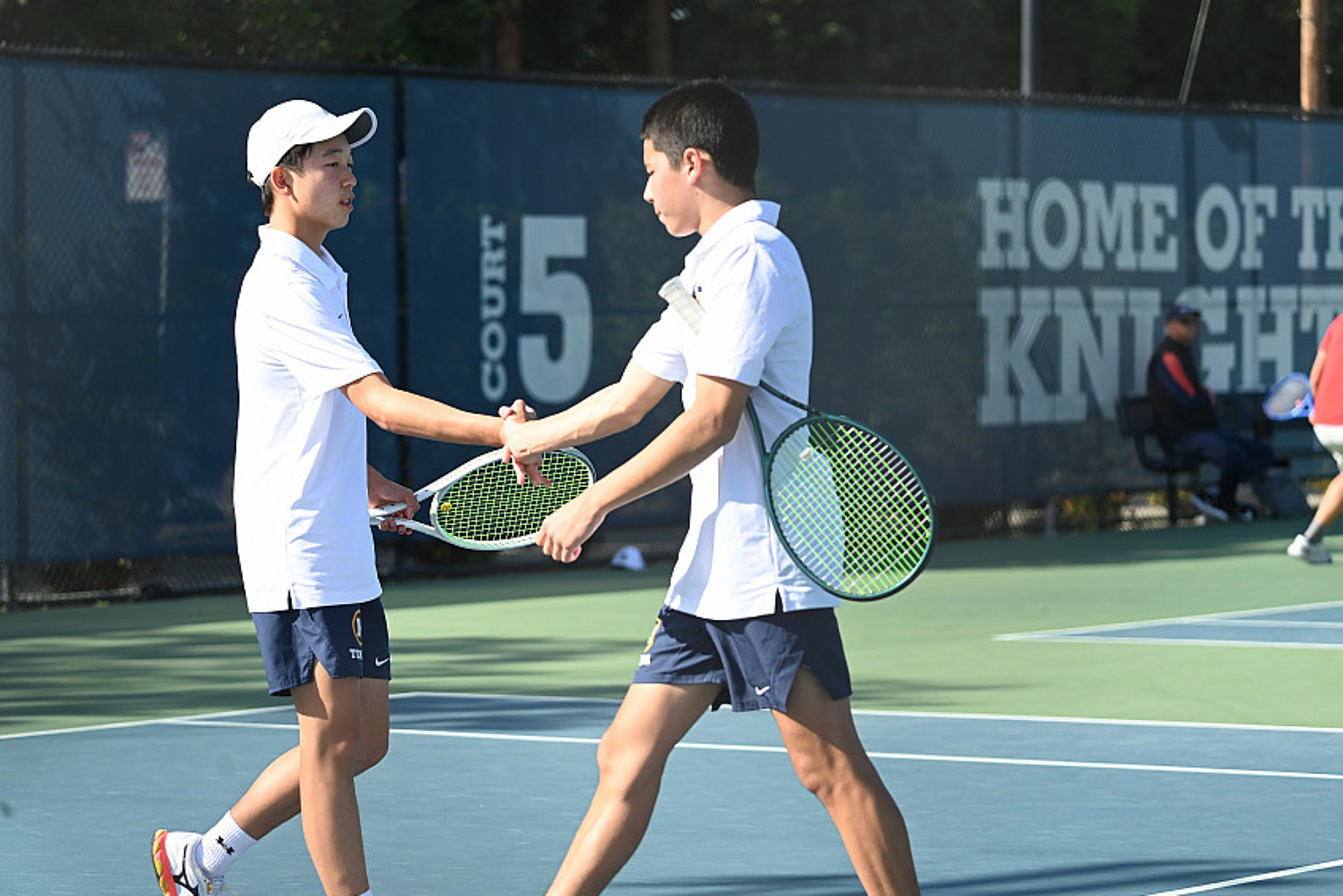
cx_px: 669
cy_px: 449
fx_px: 5261
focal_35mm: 141
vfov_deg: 9.7
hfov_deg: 14.5
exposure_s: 1/1250
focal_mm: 140
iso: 450
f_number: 4.8
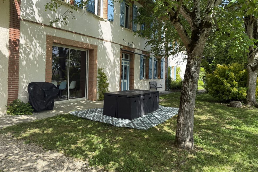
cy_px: 72
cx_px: 131
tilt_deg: +1.0
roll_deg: -0.9
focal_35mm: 26
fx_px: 186
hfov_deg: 69.4
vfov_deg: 49.3
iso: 100
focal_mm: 6.76
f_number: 1.78
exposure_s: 1/1727
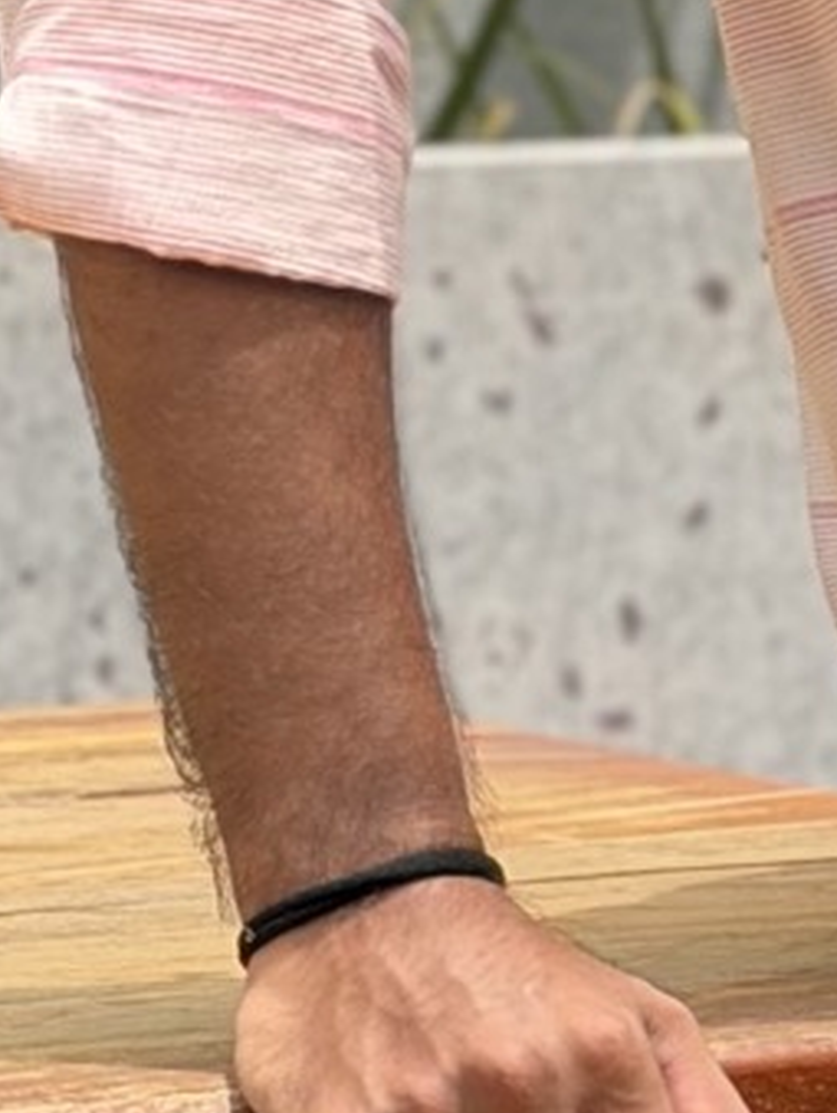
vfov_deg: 10.5
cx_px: 1382
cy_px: -621
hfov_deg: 8.0
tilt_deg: -1.5
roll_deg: -0.3
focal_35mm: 181
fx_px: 5824
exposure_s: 1/2208
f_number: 1.78
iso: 64
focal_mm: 6.76
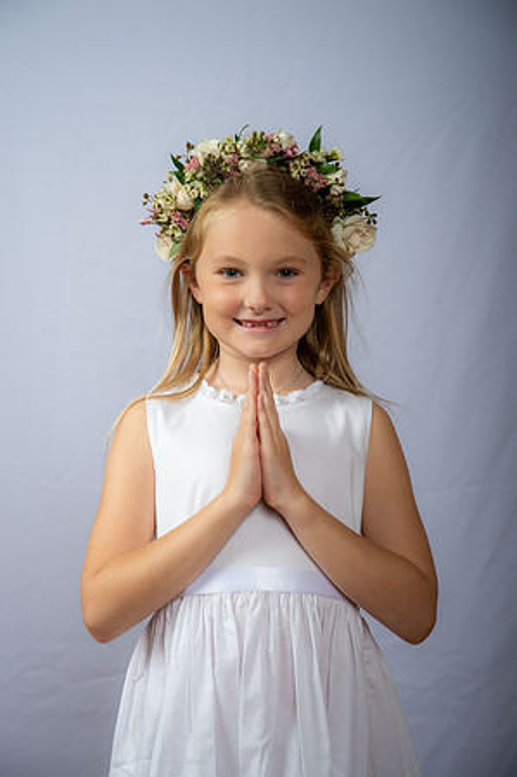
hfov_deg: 18.9
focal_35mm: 72
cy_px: 388
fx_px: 1554
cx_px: 258
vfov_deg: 28.1
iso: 250
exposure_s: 1/200
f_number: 6.3
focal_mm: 72
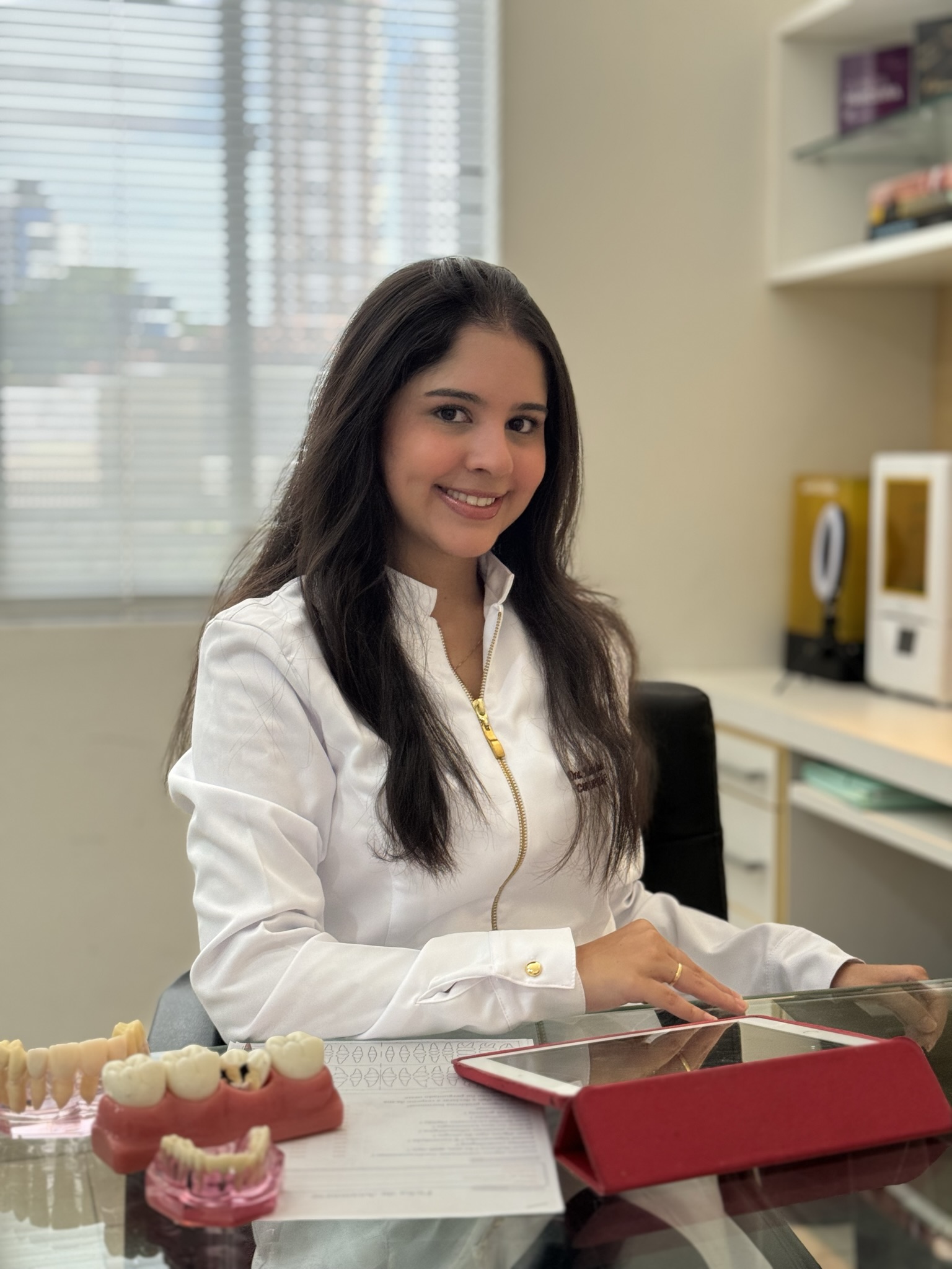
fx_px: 1760
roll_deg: +0.7
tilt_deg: -5.0
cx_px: 476
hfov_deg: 30.3
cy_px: 634
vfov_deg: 39.7
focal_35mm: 48
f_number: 1.78
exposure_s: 1/226
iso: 64
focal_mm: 6.86
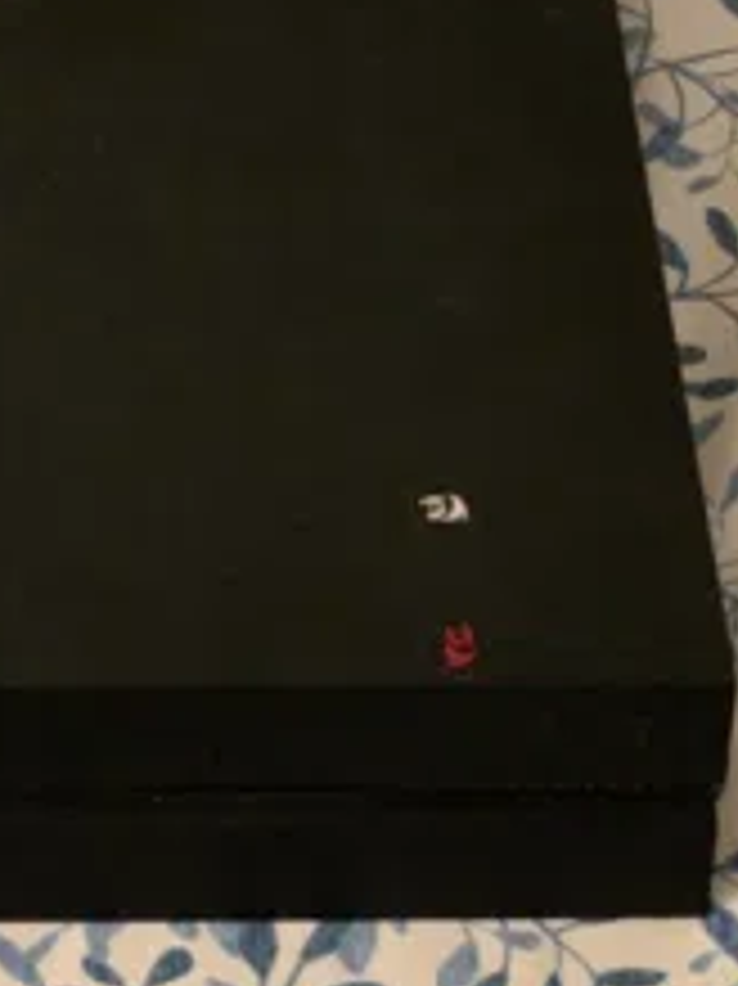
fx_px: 2703
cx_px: 86
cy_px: 153
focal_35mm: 95
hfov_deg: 15.4
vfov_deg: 20.4
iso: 1000
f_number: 2.4
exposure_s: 1/30
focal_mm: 6
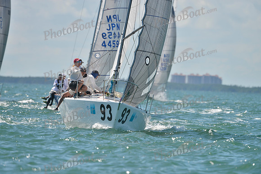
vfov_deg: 3.4
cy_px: 87
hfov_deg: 5.2
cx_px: 130
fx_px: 2901
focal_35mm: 400
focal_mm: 400
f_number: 6.3
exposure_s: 1/1250
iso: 200
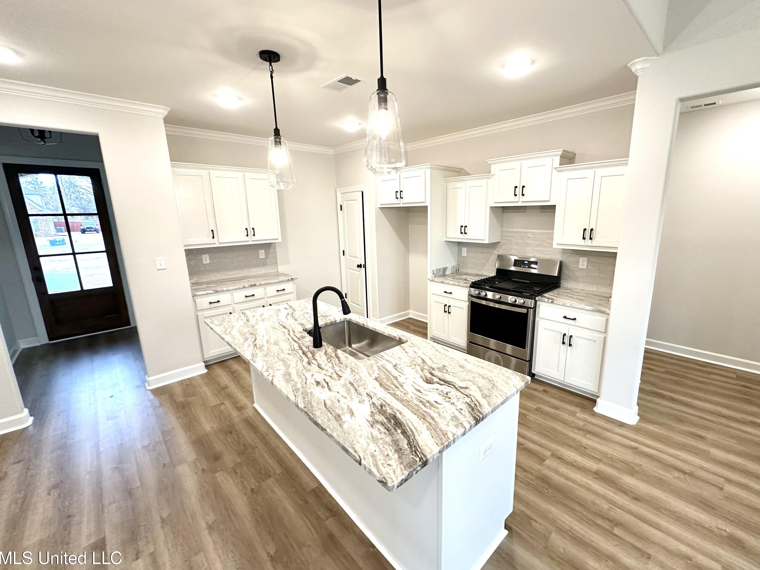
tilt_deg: -12.5
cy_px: 281
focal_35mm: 15
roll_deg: +0.3
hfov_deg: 98.0
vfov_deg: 81.7
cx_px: 404
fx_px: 329
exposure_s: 1/120
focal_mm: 2.22
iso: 200
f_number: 2.2
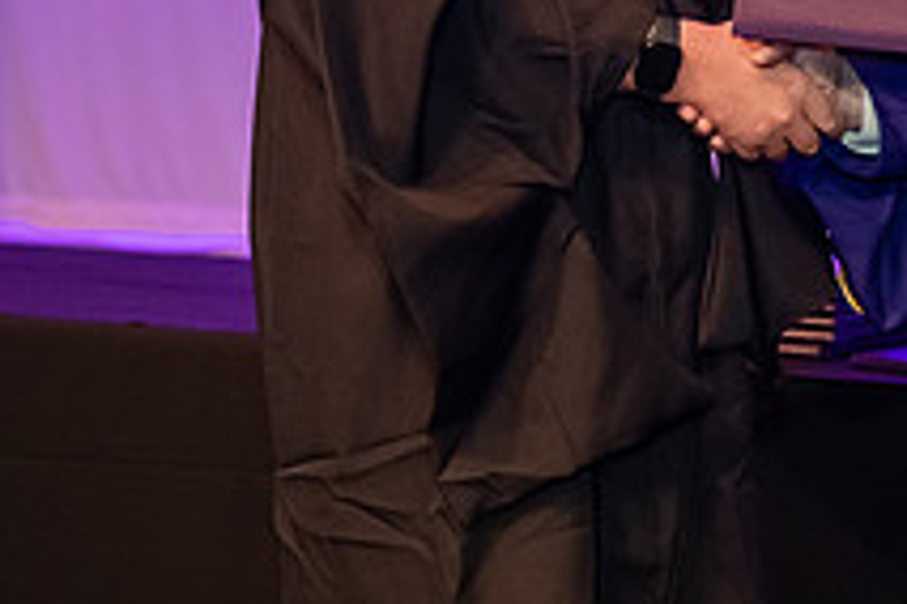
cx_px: 886
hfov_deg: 10.7
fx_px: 4812
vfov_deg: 7.1
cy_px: -177
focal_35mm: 191
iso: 3200
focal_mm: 70
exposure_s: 1/200
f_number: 4
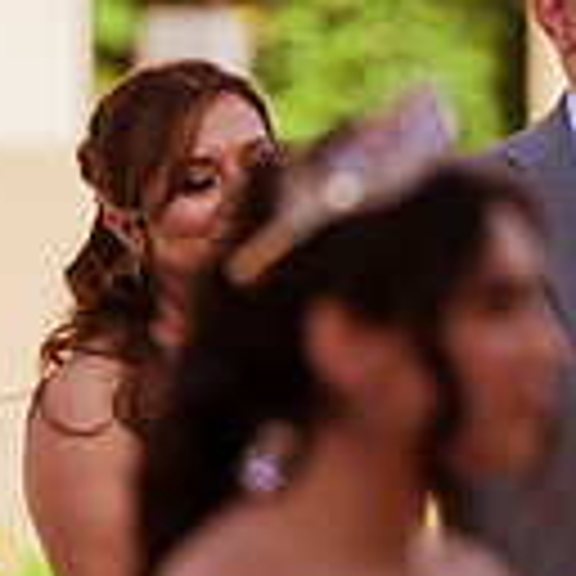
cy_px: 243
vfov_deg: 4.4
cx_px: 533
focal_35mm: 402
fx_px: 7568
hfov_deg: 4.4
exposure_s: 1/2000
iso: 125
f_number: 1.8
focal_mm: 135
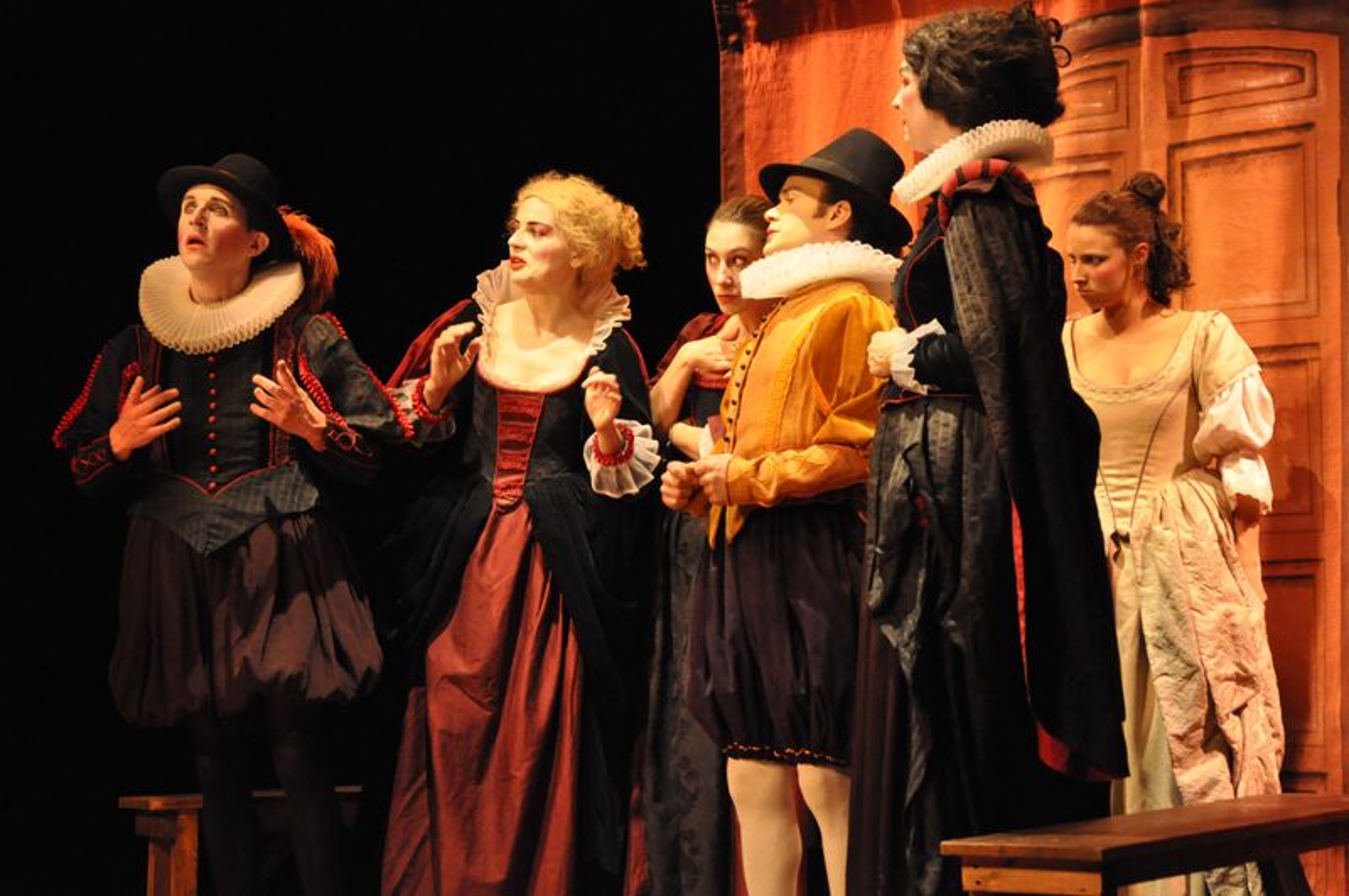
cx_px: 674
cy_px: 448
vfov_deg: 13.0
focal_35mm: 105
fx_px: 3929
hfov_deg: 19.5
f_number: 5.3
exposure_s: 1/60
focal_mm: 70
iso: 3200
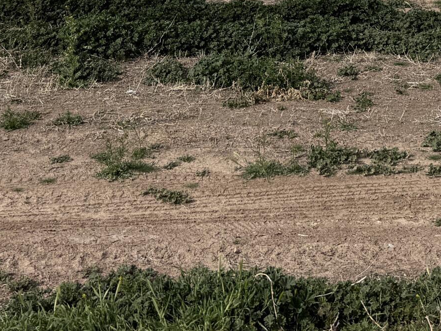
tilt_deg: +0.1
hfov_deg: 24.0
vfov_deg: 16.2
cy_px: -206
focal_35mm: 81
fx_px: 1032
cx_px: 281
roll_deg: -0.8
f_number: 1.78
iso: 80
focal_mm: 6.76
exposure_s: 1/8130
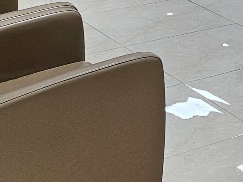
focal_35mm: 127
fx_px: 892
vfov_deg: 10.3
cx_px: 427
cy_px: -235
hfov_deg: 13.9
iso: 80
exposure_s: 1/120
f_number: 1.8
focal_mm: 5.4
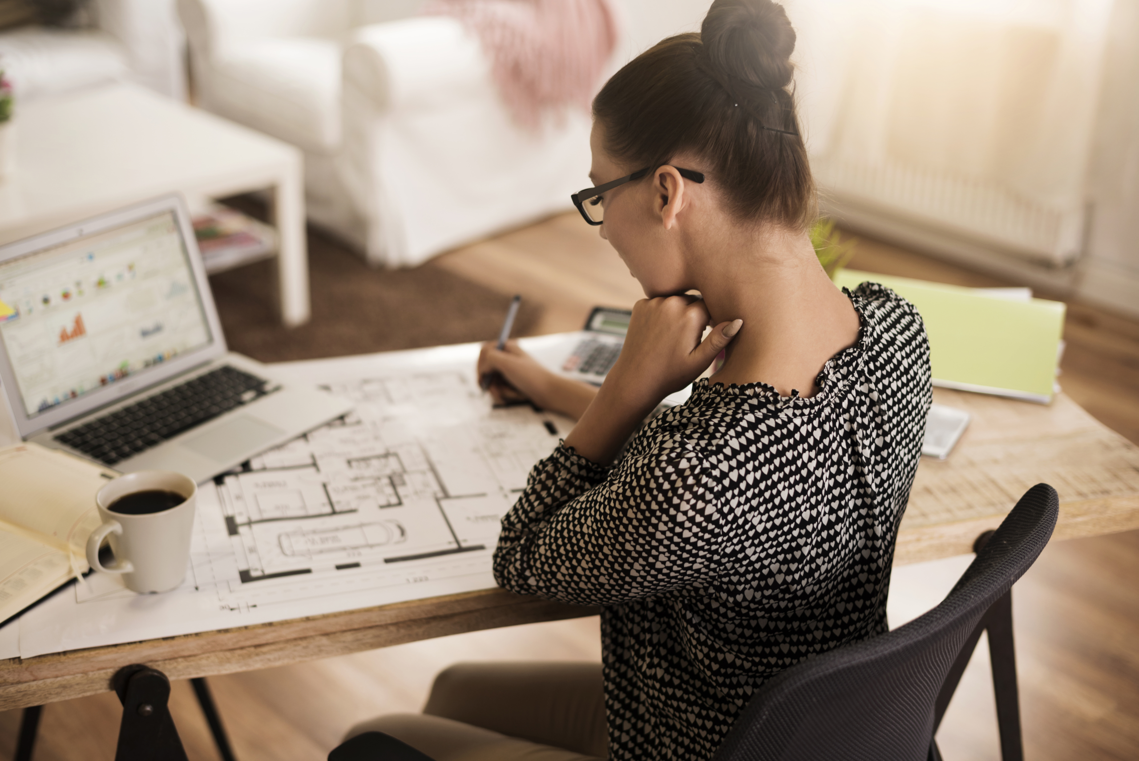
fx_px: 1582
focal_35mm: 50
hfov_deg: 39.6
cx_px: 570
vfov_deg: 27.0
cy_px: 380
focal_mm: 50
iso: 160
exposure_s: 1/125
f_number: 2.2
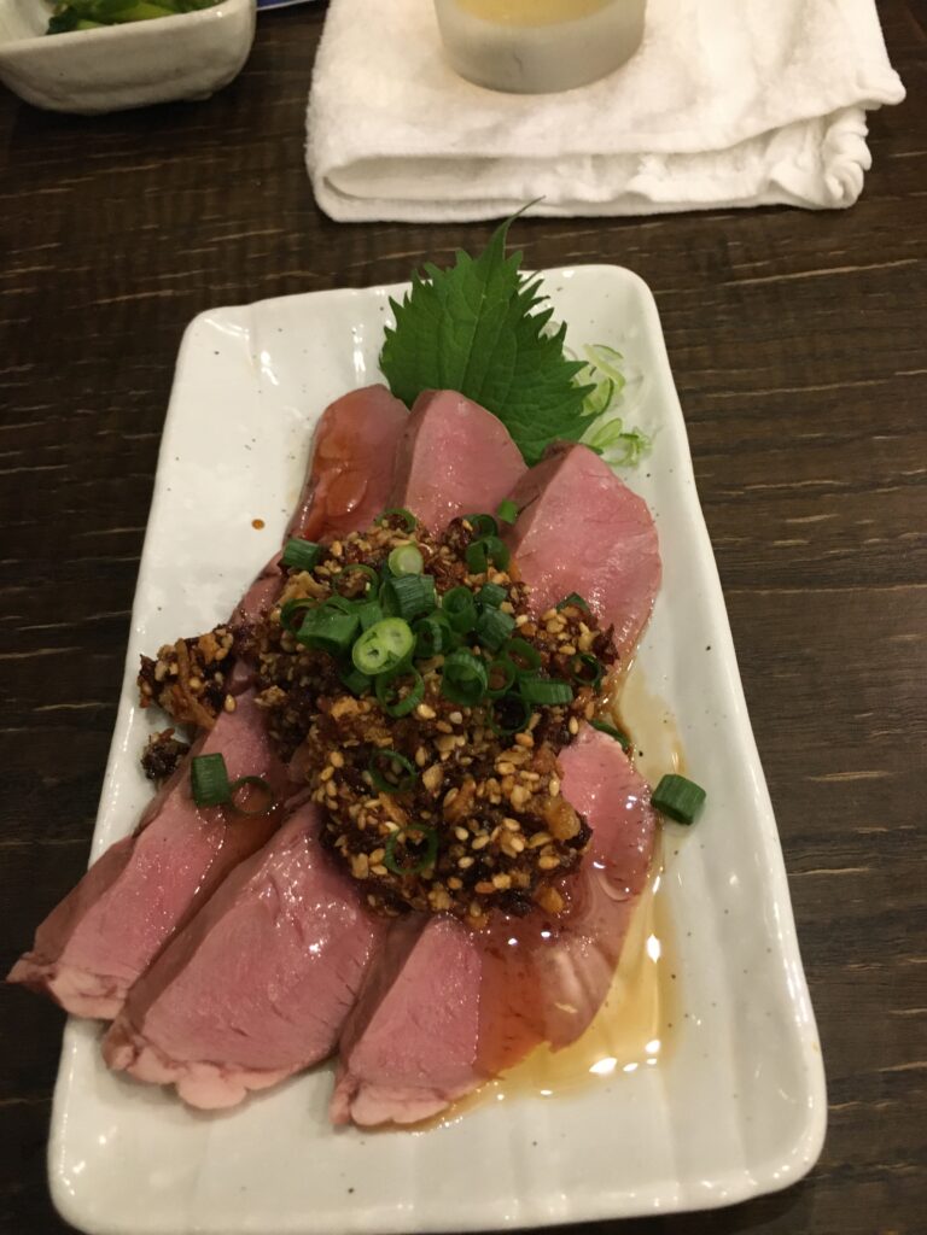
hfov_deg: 48.2
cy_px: 618
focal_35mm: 29
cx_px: 464
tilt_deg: -55.1
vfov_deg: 61.7
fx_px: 1035
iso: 200
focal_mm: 4.15
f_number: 2.2
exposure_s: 1/30
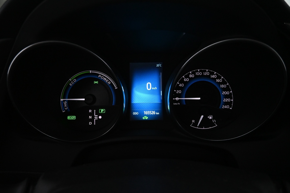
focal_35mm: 24
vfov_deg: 53.1
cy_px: 96
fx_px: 193
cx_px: 145
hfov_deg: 73.7
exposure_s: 1/125
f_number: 5.6
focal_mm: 16
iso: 4000
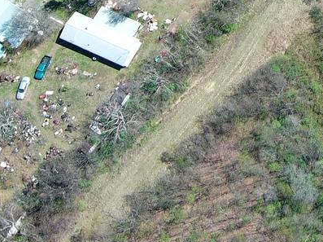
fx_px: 1342
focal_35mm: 144
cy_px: -294
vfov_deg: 9.4
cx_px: 635
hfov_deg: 12.2
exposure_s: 1/646
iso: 100
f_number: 2.8
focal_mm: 10.57
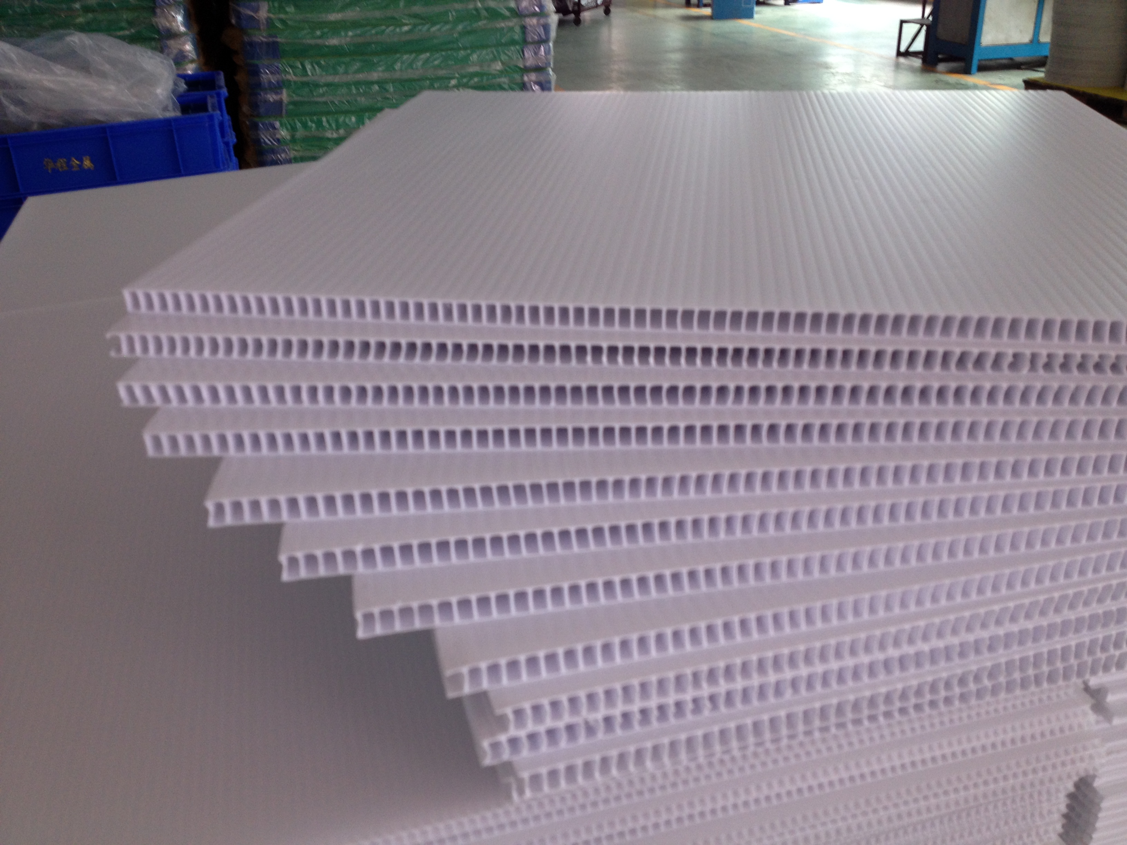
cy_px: 422
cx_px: 564
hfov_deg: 52.6
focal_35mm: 35
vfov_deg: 40.7
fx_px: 1140
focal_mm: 4.28
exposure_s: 1/20
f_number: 2.4
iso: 80
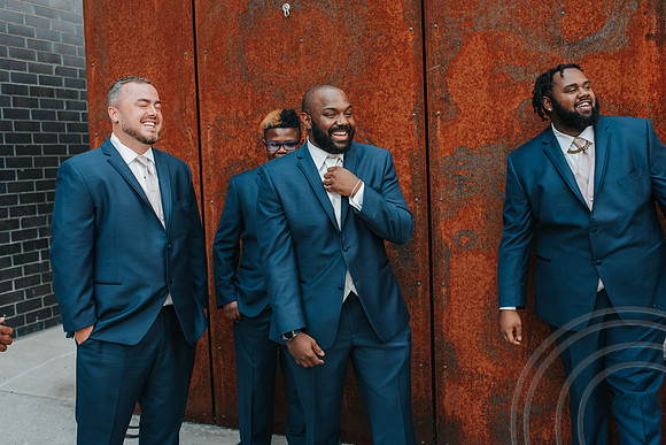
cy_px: 200
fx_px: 715
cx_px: 333
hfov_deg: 50.0
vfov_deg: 34.5
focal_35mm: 39
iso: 3200
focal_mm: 35
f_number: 4
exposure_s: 1/2000
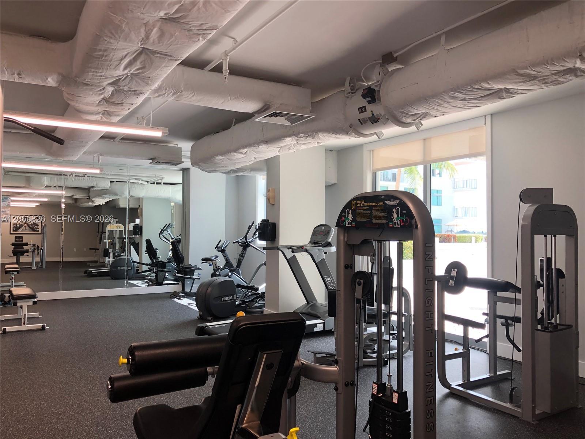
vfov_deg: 49.7
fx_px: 473
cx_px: 292
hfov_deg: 63.4
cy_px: 220
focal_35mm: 28
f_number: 1.8
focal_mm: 4
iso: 32
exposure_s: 1/120
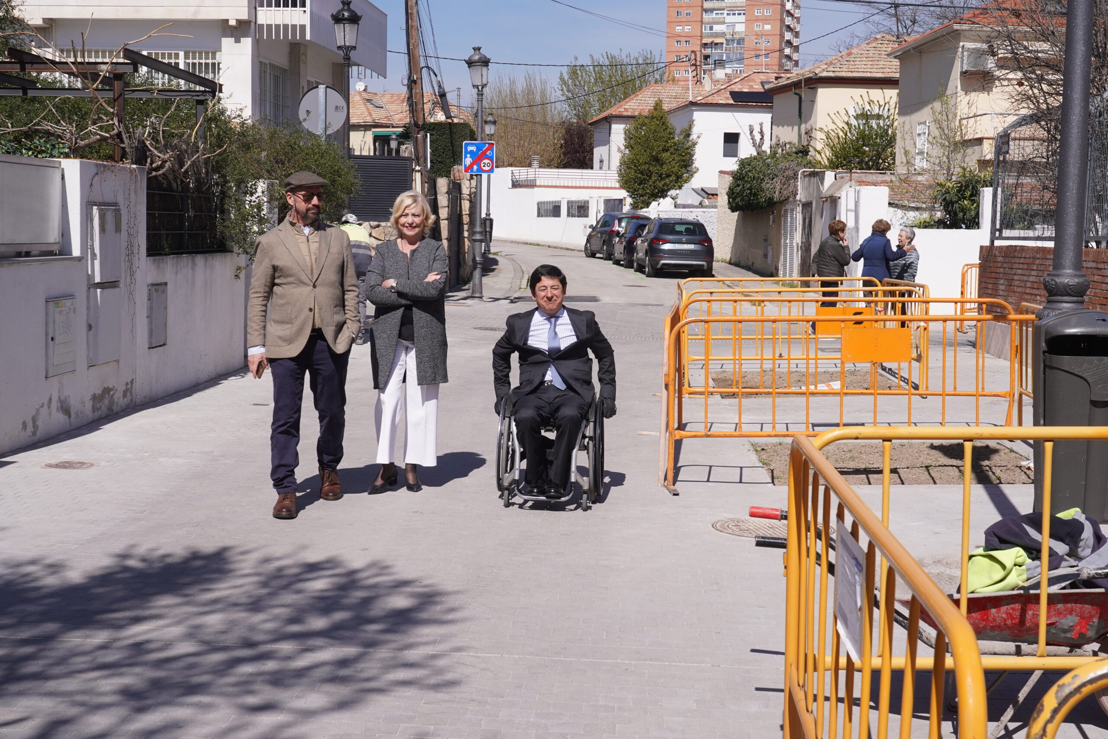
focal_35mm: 49
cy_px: 370
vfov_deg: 27.5
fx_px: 1508
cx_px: 554
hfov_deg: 40.3
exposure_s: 1/350
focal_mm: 49
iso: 320
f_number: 13
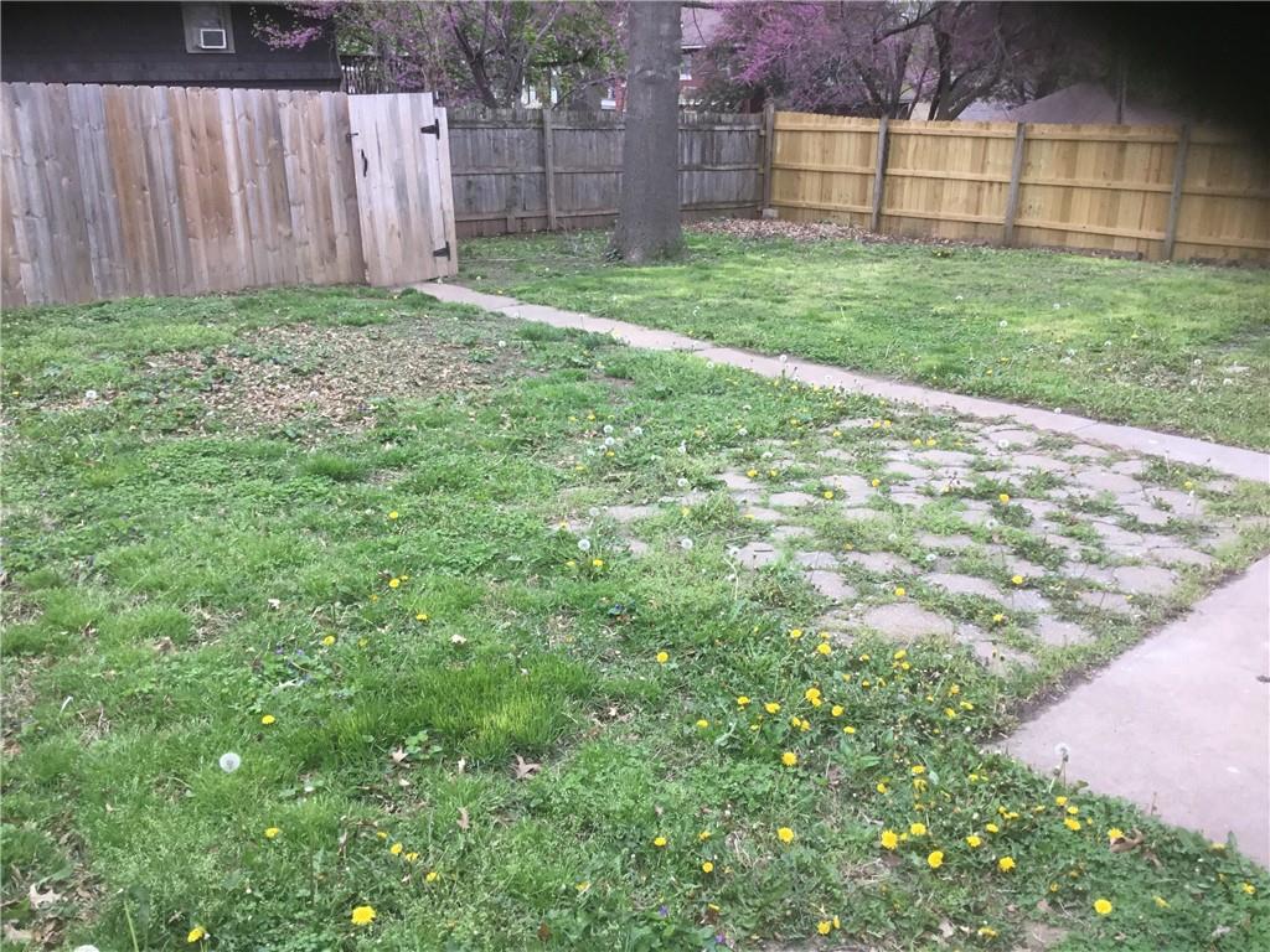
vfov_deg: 45.4
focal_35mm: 31
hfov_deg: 58.4
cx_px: 635
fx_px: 1137
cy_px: 476
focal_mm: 3.3
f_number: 2.4
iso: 40
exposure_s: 1/120
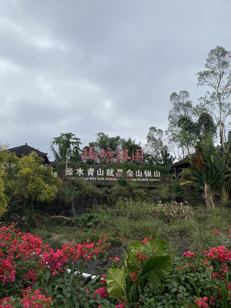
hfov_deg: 53.1
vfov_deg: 67.3
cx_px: 116
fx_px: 231
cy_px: 154
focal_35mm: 26
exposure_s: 1/2222
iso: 32
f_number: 1.8
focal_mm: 4.25
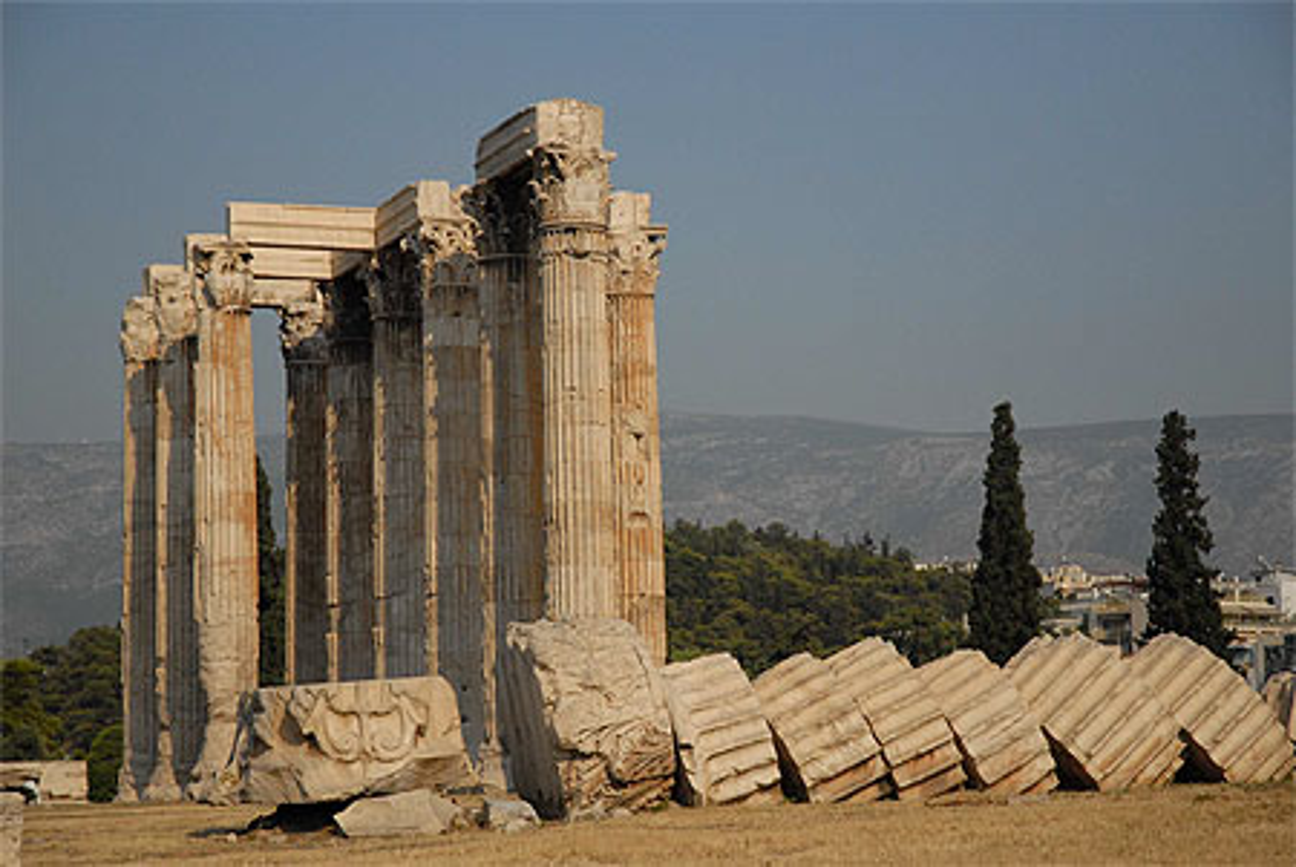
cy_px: 434
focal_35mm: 93
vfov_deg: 14.7
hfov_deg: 21.9
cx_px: 648
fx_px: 3351
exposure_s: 1/8000
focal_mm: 62
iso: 560
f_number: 4.5
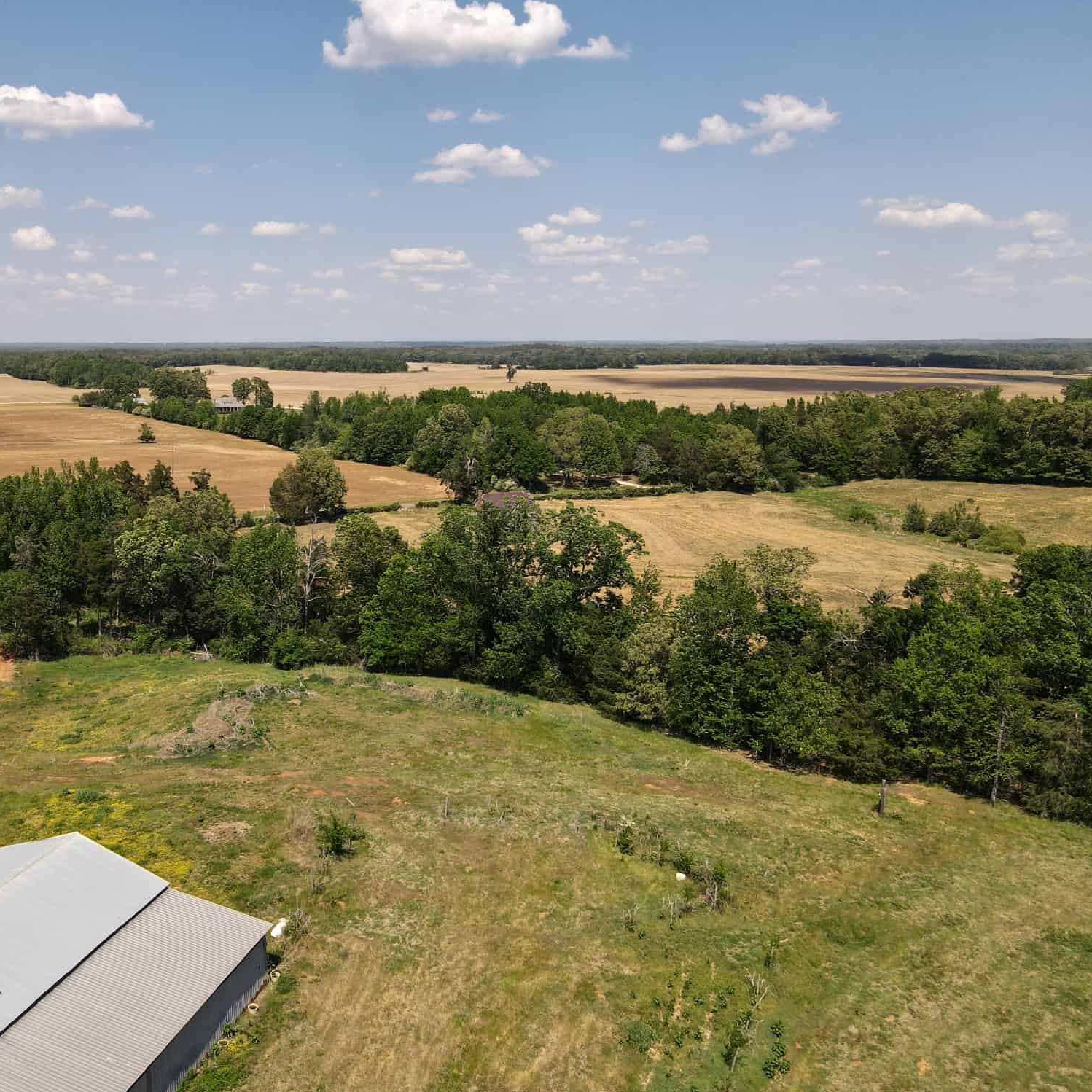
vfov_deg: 55.6
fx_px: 1035
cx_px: 359
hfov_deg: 54.4
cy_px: 553
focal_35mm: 29
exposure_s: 1/60
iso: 110
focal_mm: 4.5
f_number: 2.8
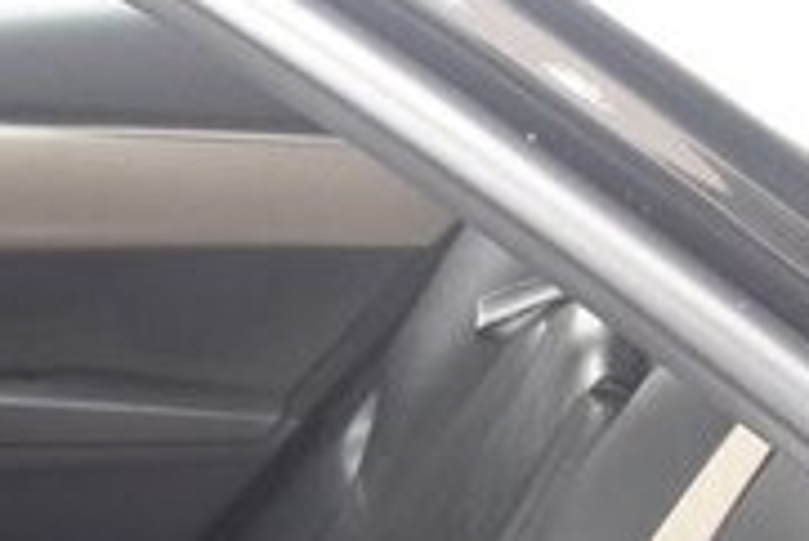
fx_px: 2384
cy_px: 1098
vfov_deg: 11.6
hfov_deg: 16.7
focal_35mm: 106
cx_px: -545
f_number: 1.9
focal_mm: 3.7
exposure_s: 1/100
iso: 80
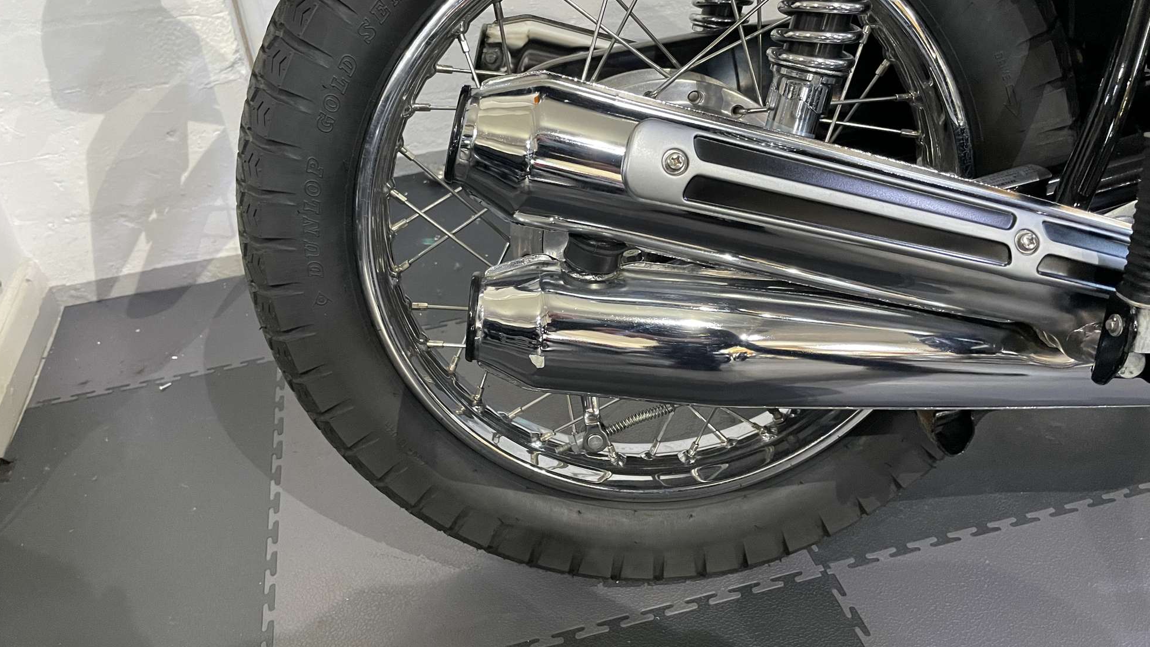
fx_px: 884
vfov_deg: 40.1
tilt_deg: -33.7
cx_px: 573
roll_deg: +6.2
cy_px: 271
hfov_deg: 66.1
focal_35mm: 29
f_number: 1.6
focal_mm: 4.2
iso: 500
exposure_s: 1/50
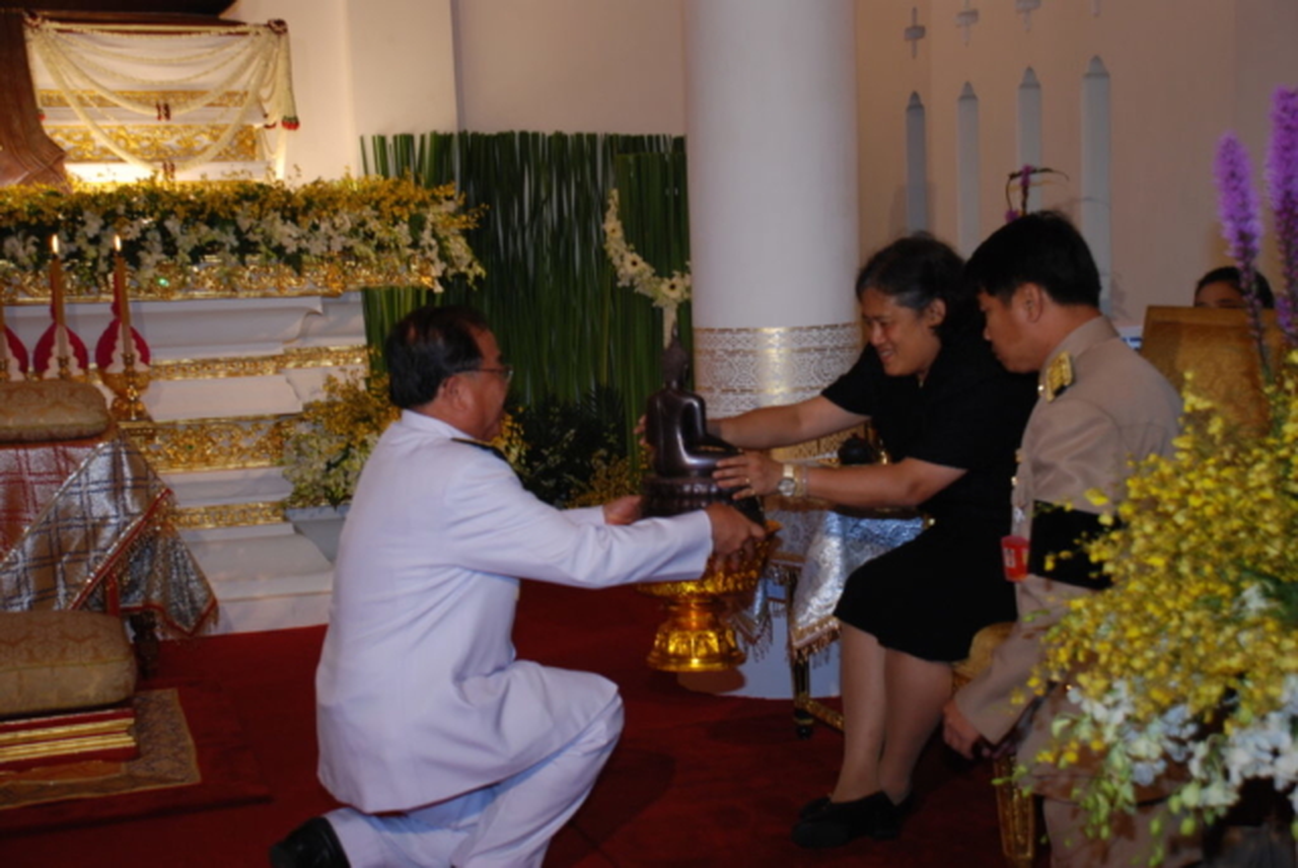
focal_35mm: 57
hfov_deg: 35.0
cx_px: 649
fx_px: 2057
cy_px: 434
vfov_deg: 23.8
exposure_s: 1/50
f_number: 4.5
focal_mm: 38
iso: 400
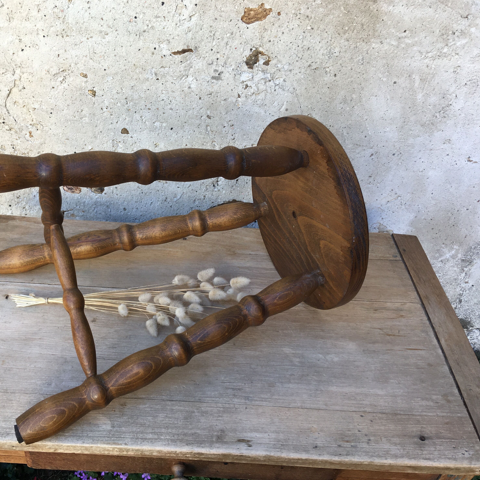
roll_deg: -1.4
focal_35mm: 35
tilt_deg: -37.6
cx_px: 159
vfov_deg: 47.2
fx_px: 549
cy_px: 237
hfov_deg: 46.5
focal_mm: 4.15
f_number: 2.2
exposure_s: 1/100
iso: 25
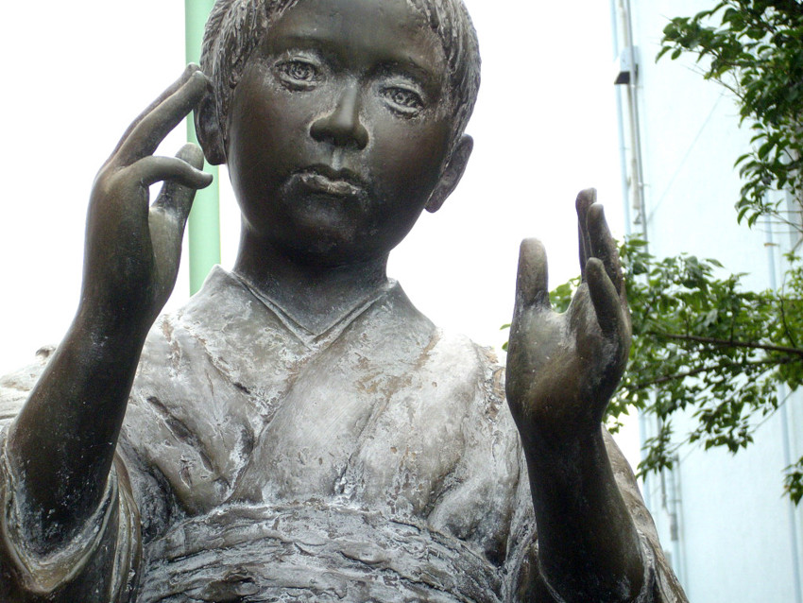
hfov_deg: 17.6
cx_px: 402
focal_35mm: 112
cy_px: 302
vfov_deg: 13.2
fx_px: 2599
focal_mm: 18.6
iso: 152
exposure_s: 1/200
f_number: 5.2
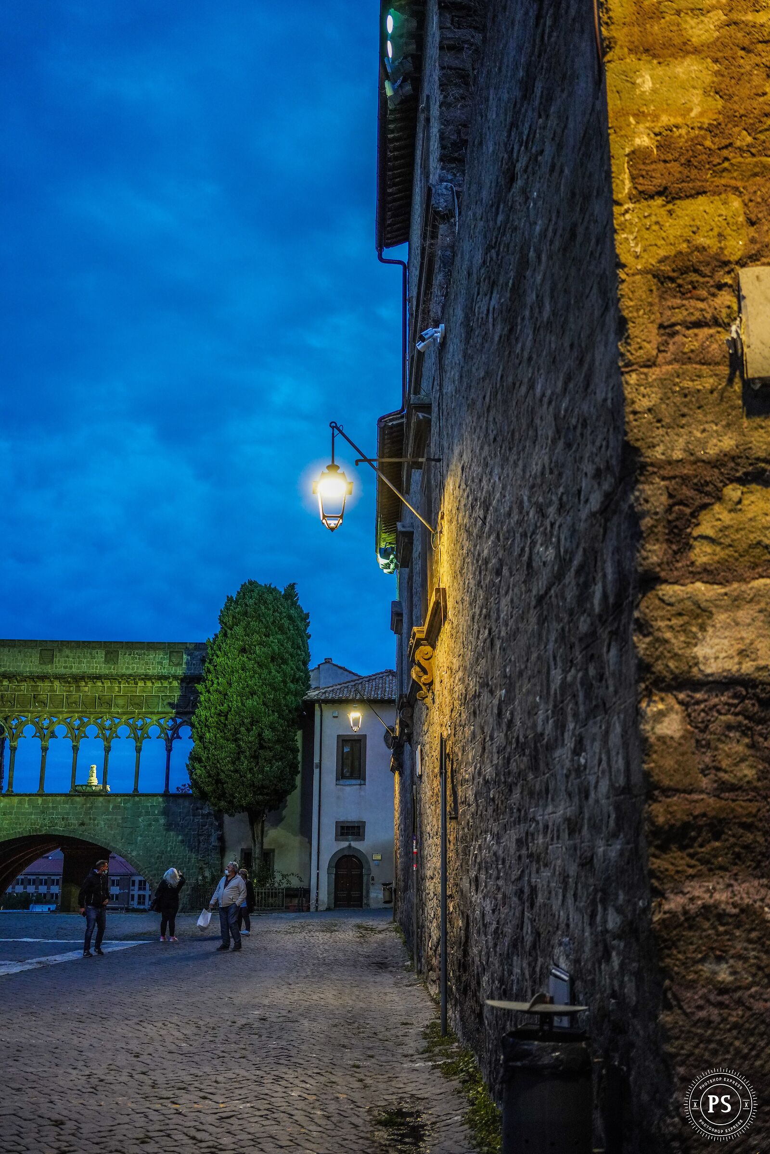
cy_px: 577
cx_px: 385
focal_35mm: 35
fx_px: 1123
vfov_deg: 54.4
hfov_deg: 37.9
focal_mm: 35
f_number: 2.8
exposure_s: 1/40
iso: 1600
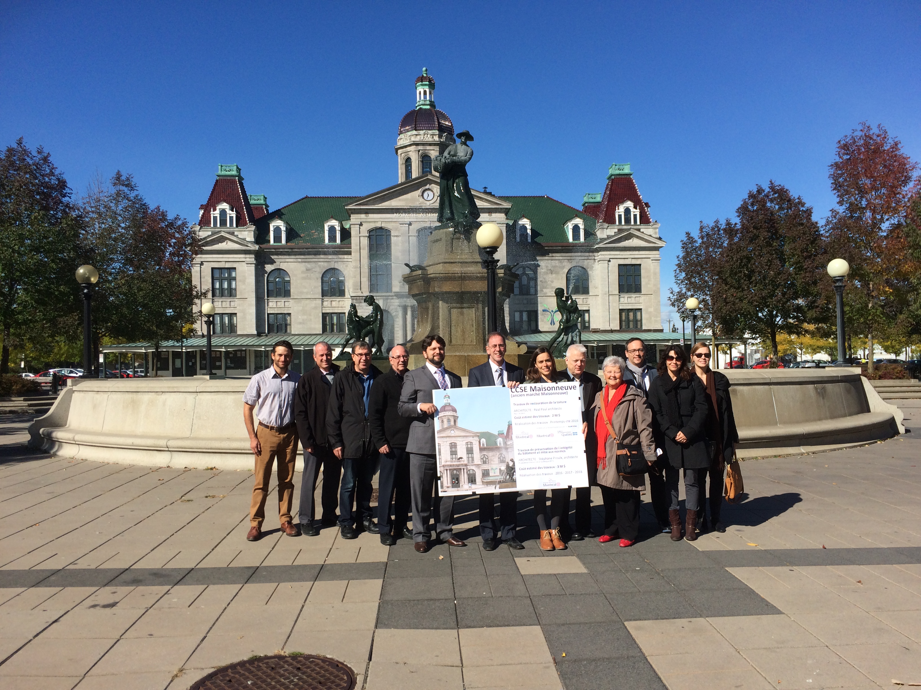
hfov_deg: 61.7
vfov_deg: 48.2
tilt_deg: +0.3
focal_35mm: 29
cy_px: 345
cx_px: 460
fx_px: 772
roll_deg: +0.4
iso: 32
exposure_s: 1/2415
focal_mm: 4.15
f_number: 2.2
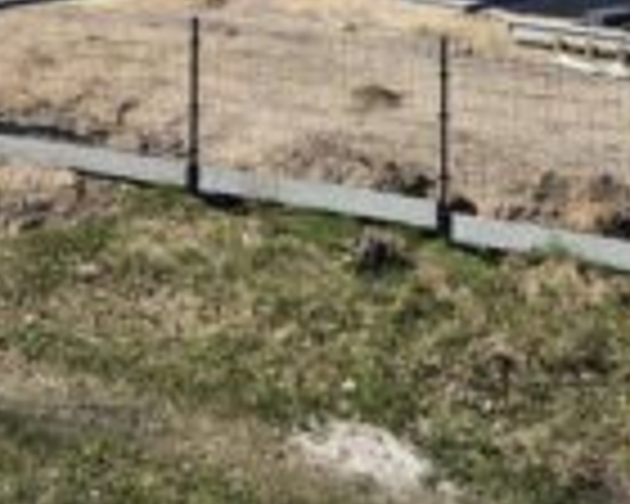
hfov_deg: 29.1
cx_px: 148
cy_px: -166
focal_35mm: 64
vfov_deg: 21.4
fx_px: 1193
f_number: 1.8
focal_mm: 5.4
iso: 25
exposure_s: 1/2208
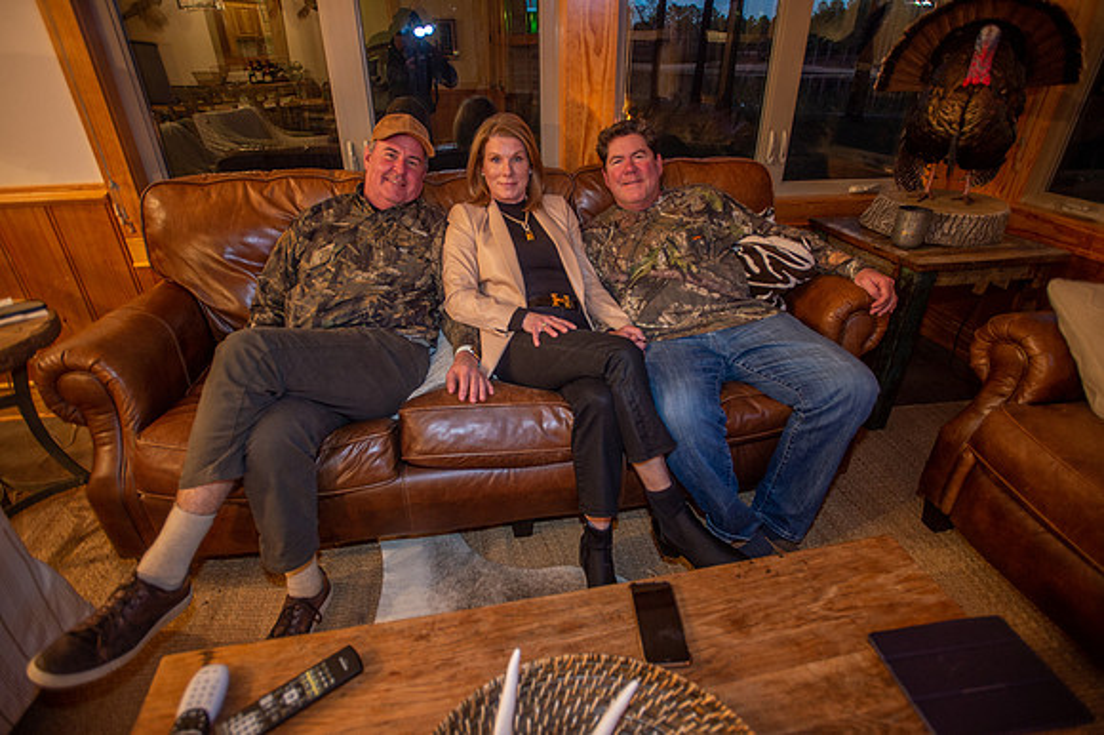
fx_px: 582
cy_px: 368
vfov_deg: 64.5
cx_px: 552
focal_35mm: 19
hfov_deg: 86.9
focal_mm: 19
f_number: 2.8
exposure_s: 1/30
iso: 1000
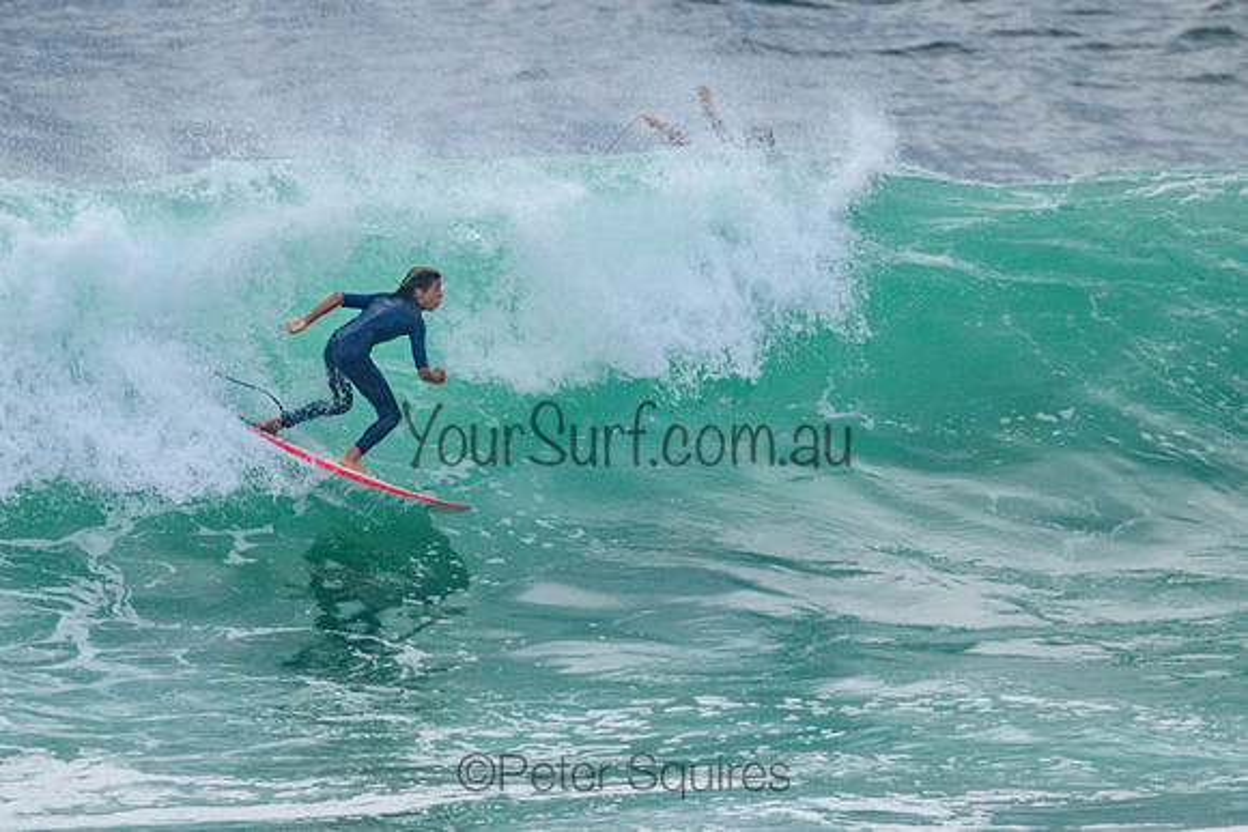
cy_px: 408
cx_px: 623
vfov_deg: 1.3
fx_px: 38130
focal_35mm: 1100
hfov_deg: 1.9
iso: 2800
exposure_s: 1/2000
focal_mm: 800
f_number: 11
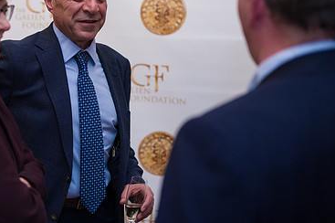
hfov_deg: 27.4
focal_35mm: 73
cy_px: 71
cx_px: 88
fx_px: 679
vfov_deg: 18.6
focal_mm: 45
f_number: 3.2
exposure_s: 1/200
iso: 1600
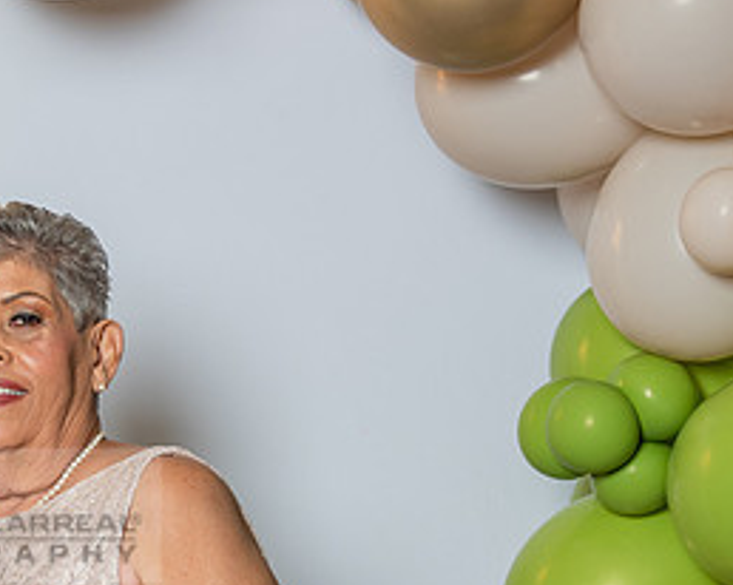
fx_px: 3078
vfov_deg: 10.8
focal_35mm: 142
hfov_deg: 13.3
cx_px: -77
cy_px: 588
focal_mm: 50
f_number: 4
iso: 200
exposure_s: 1/160
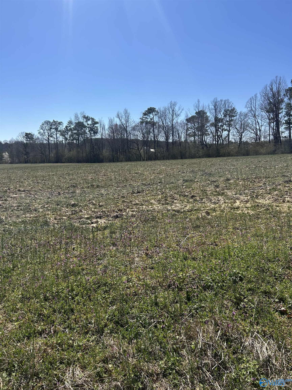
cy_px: 195
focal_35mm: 26
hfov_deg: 53.1
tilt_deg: -7.2
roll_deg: +1.7
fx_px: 292
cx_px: 146
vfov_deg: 67.3
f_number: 1.5
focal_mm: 5.7
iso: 50
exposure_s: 1/4630
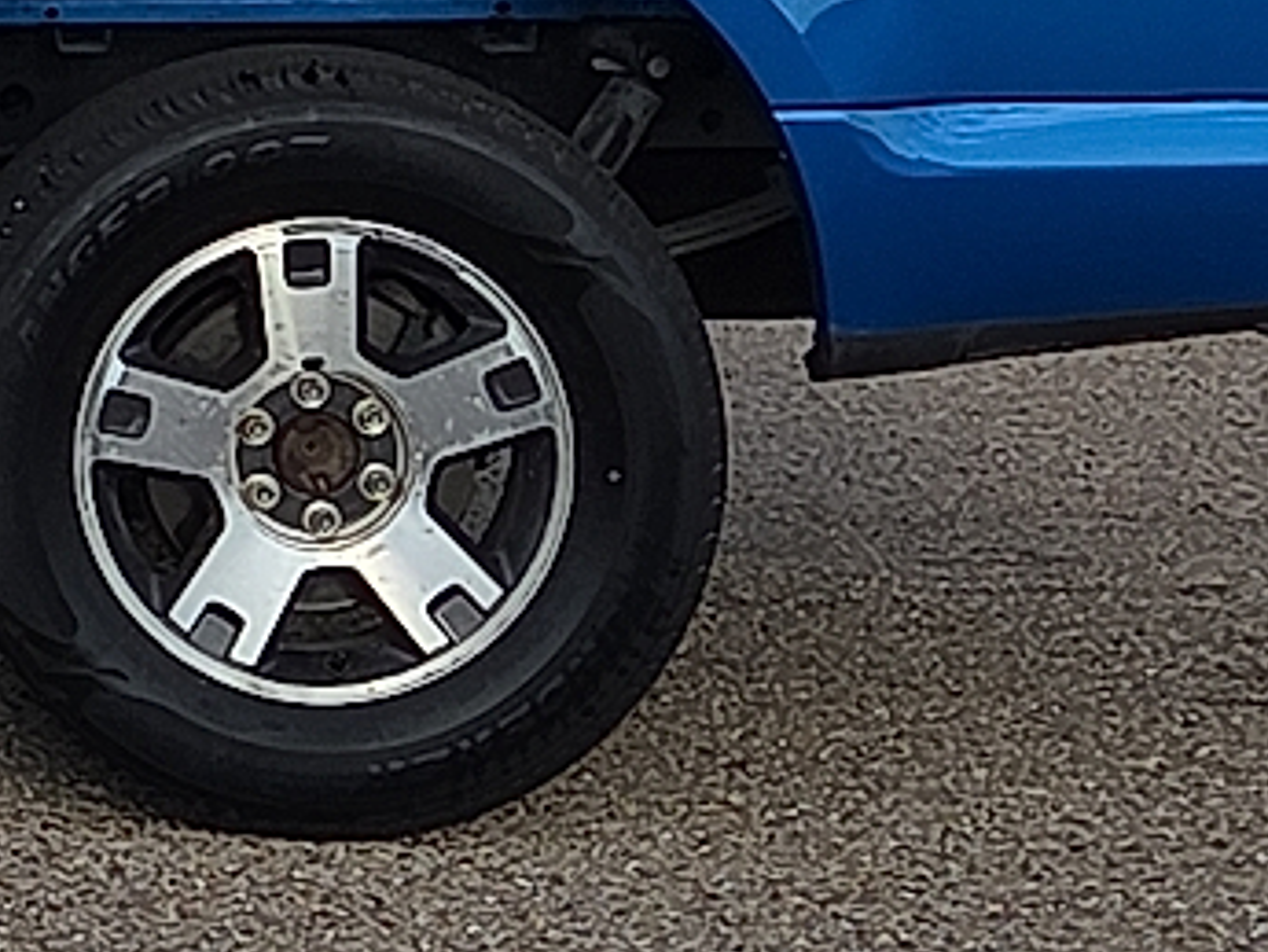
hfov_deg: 10.2
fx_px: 6632
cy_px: -140
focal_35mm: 181
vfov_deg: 8.1
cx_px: -1187
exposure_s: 1/5000
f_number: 1.8
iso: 76
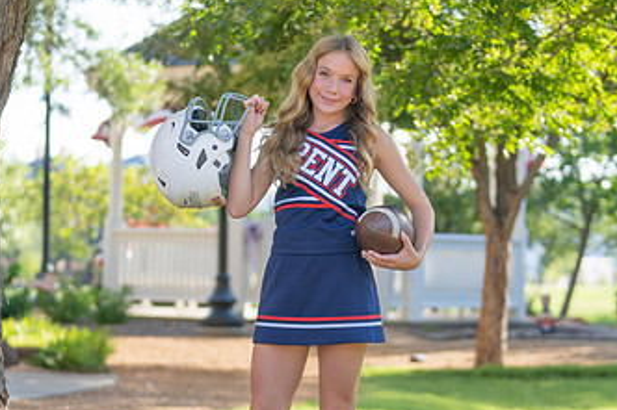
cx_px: 306
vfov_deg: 9.6
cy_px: 278
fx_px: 2432
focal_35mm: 142
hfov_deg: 14.5
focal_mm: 70
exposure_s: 1/320
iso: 100
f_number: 2.8
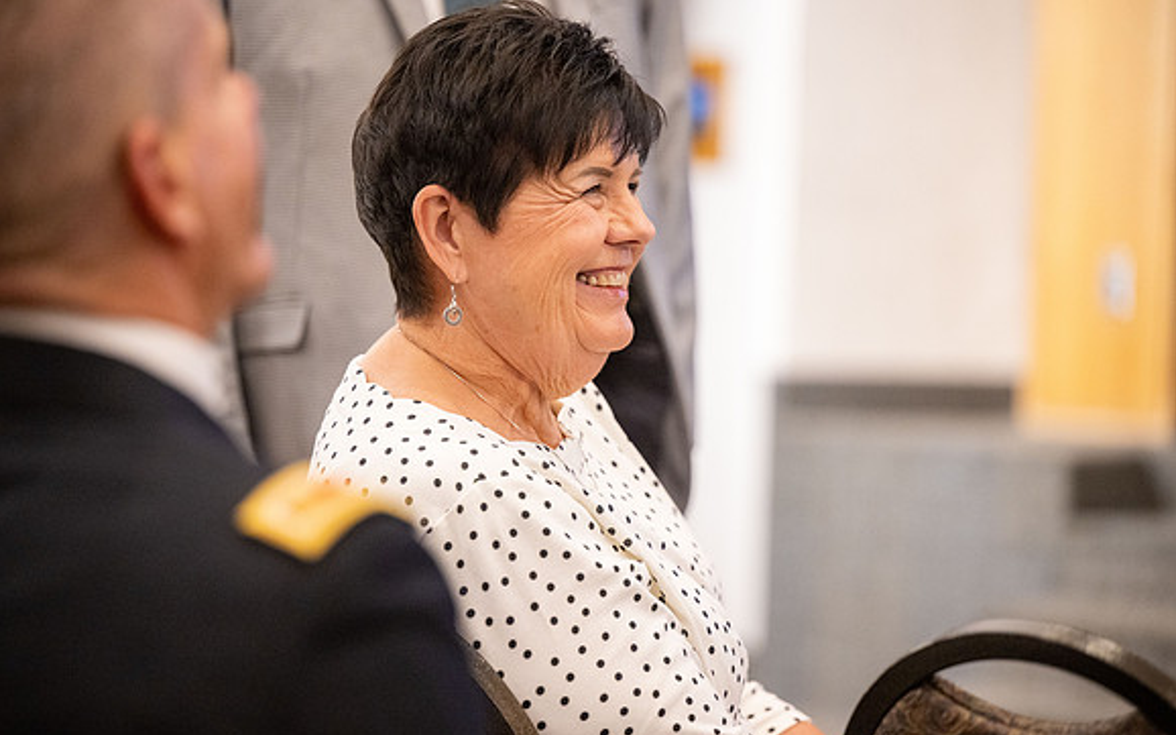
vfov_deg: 9.9
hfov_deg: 15.7
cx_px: 588
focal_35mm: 133
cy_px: 374
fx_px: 4262
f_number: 2.8
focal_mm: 130
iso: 5000
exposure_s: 1/200
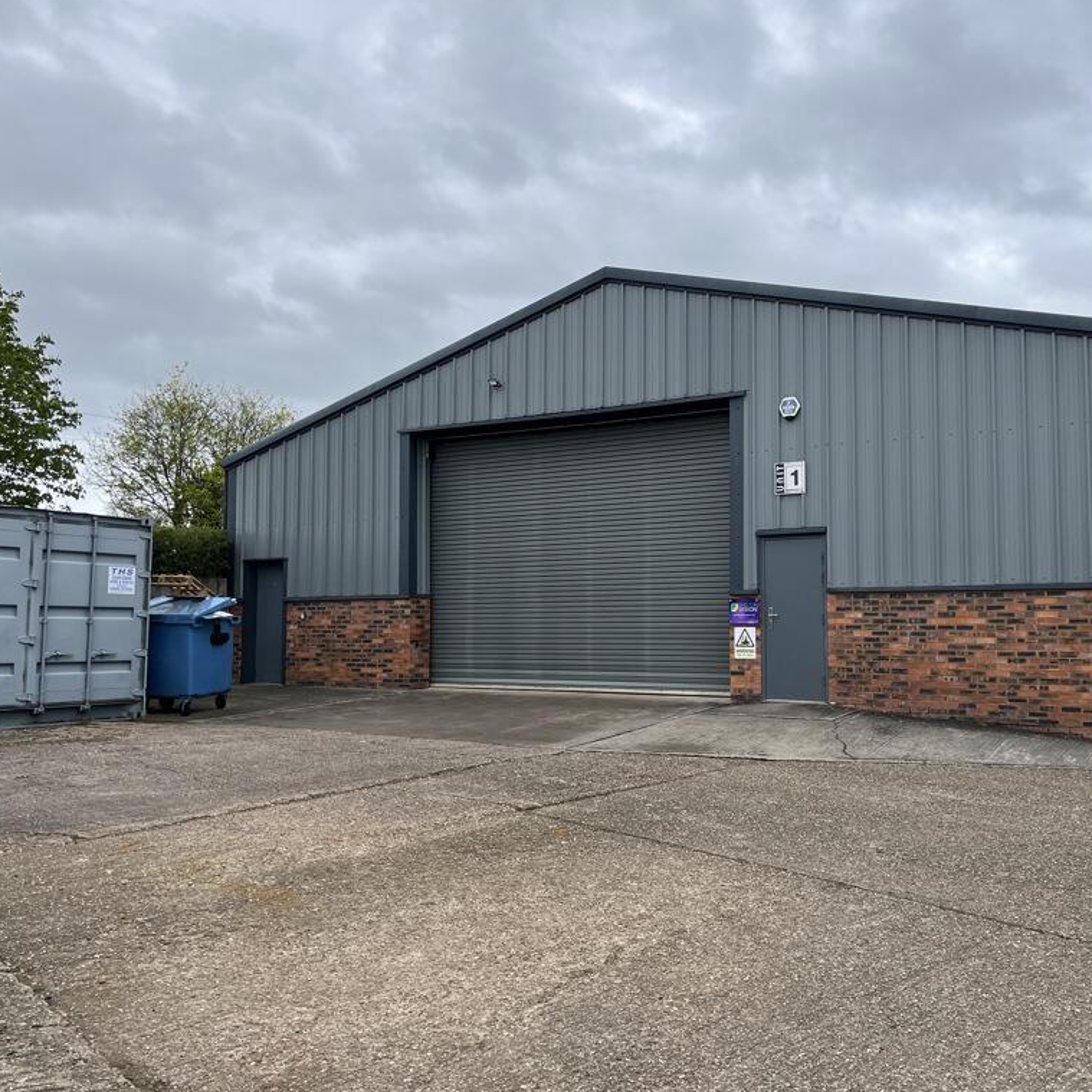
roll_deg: +0.0
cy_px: 544
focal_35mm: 31
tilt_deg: +4.1
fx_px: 1106
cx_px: 647
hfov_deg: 52.2
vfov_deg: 52.5
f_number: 1.6
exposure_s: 1/782
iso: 50
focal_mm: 5.1
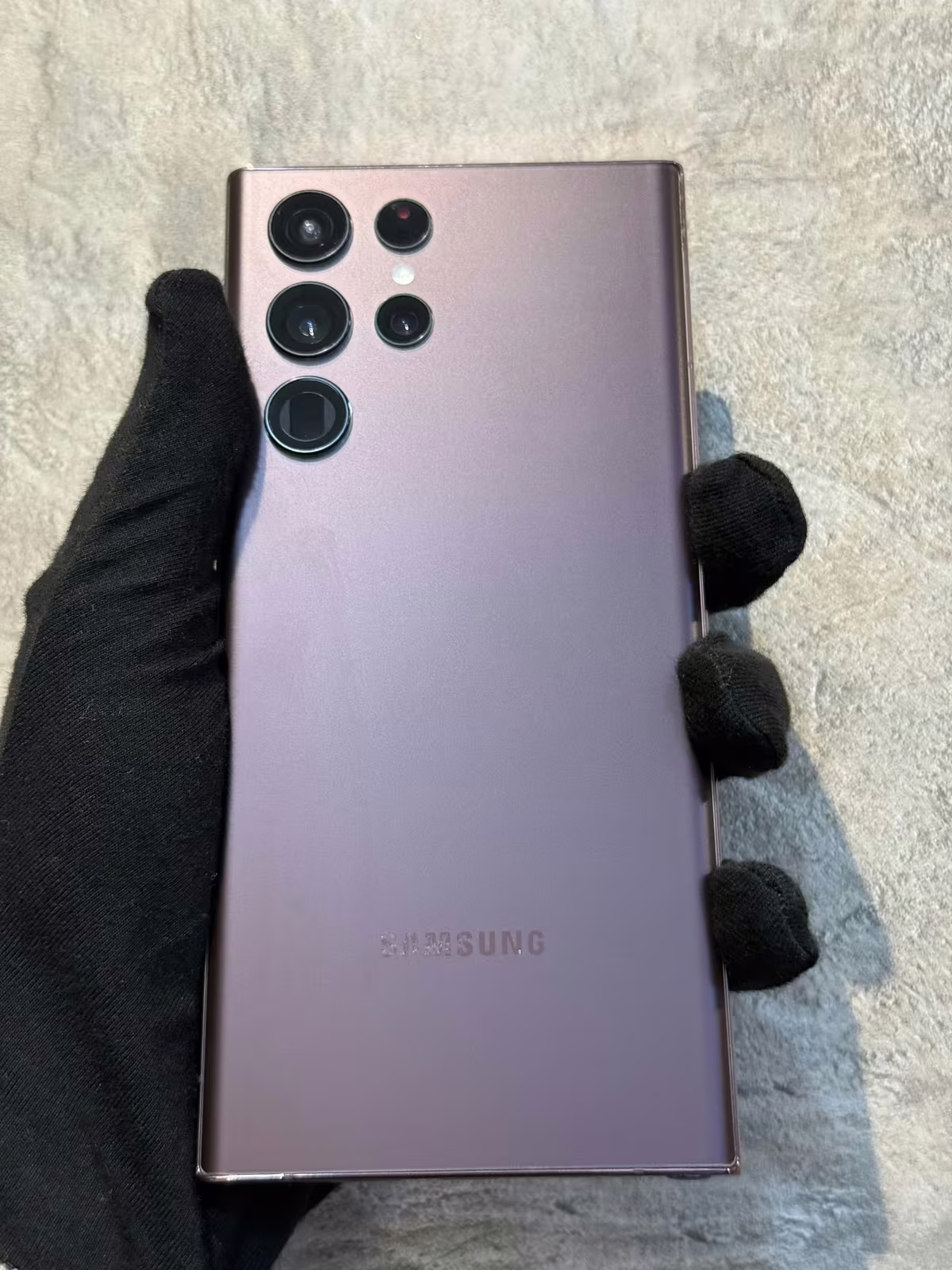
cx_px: 476
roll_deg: -2.2
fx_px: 1760
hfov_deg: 30.3
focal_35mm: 48
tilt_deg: +10.5
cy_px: 635
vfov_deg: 39.7
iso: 125
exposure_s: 1/50
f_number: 1.78
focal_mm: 6.76
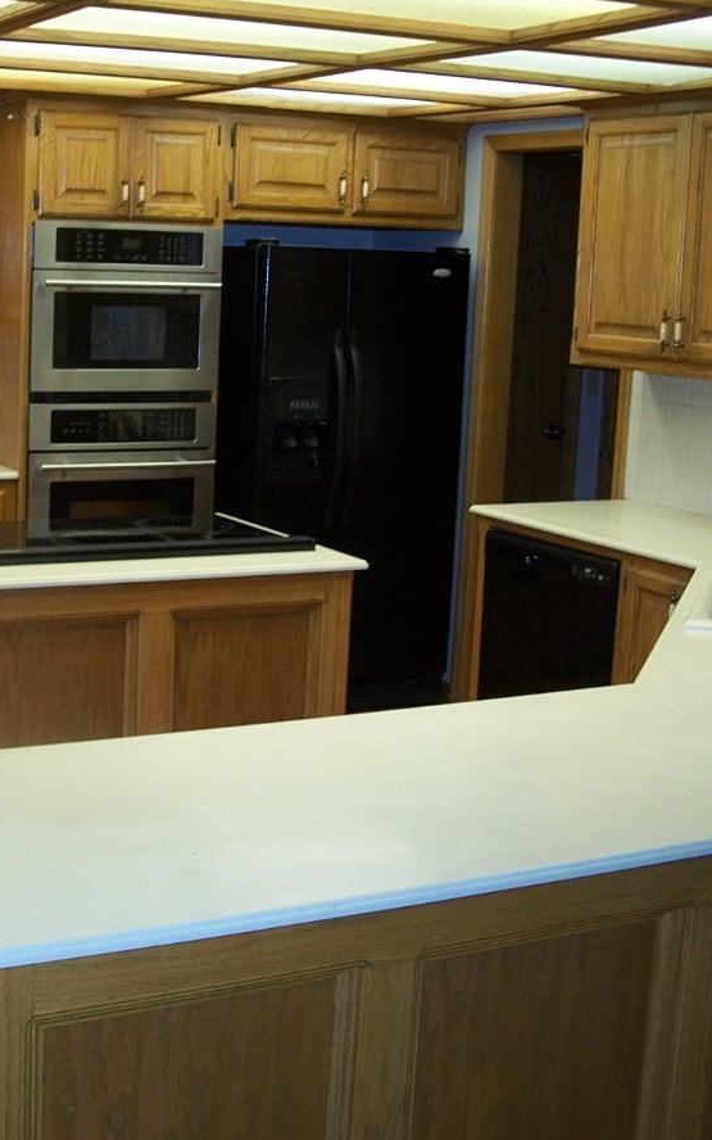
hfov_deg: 24.0
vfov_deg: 38.2
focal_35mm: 53
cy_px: 573
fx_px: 1645
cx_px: 118
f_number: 2.8
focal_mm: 7.8
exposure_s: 1/60
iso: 125
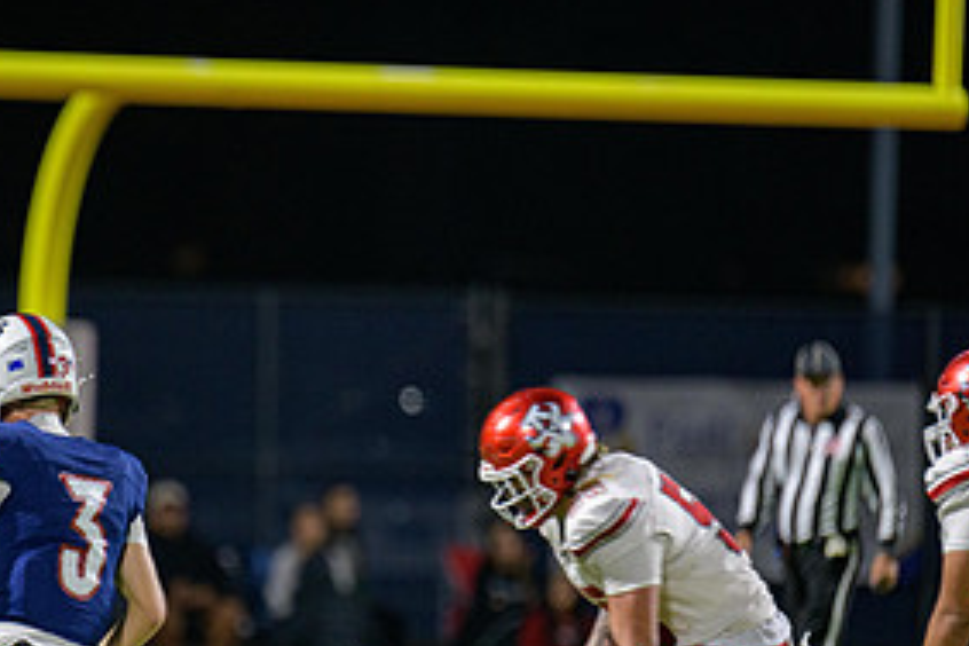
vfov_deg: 2.2
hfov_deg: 3.3
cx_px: 423
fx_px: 16606
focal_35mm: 617
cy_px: 534
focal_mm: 300
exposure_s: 1/250
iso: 2000
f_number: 2.8
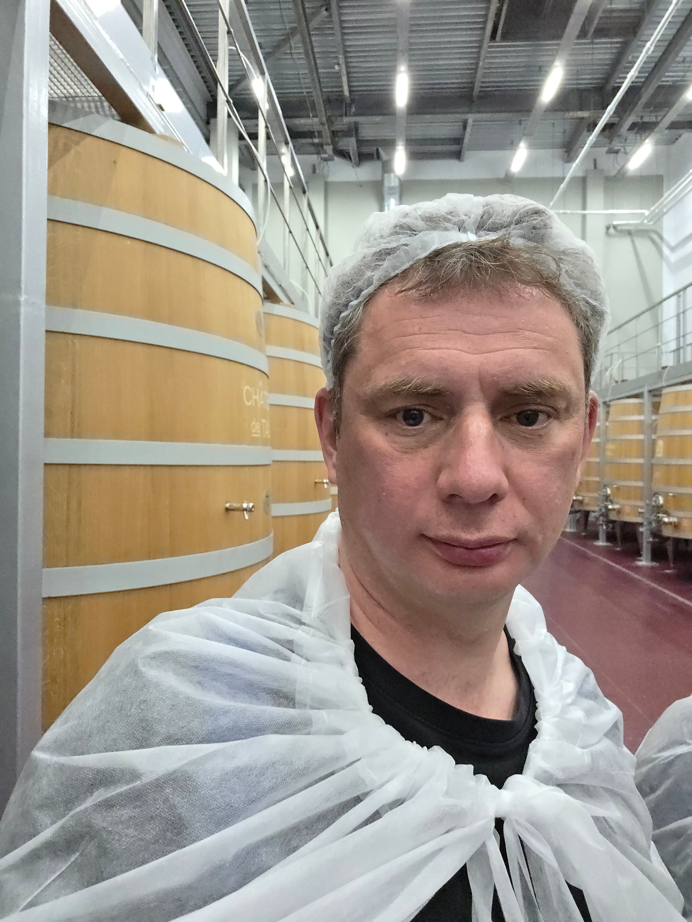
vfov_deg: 69.4
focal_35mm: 25
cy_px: 461
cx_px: 346
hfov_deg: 54.9
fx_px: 666
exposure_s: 1/50
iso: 500
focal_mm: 3.3
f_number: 2.2
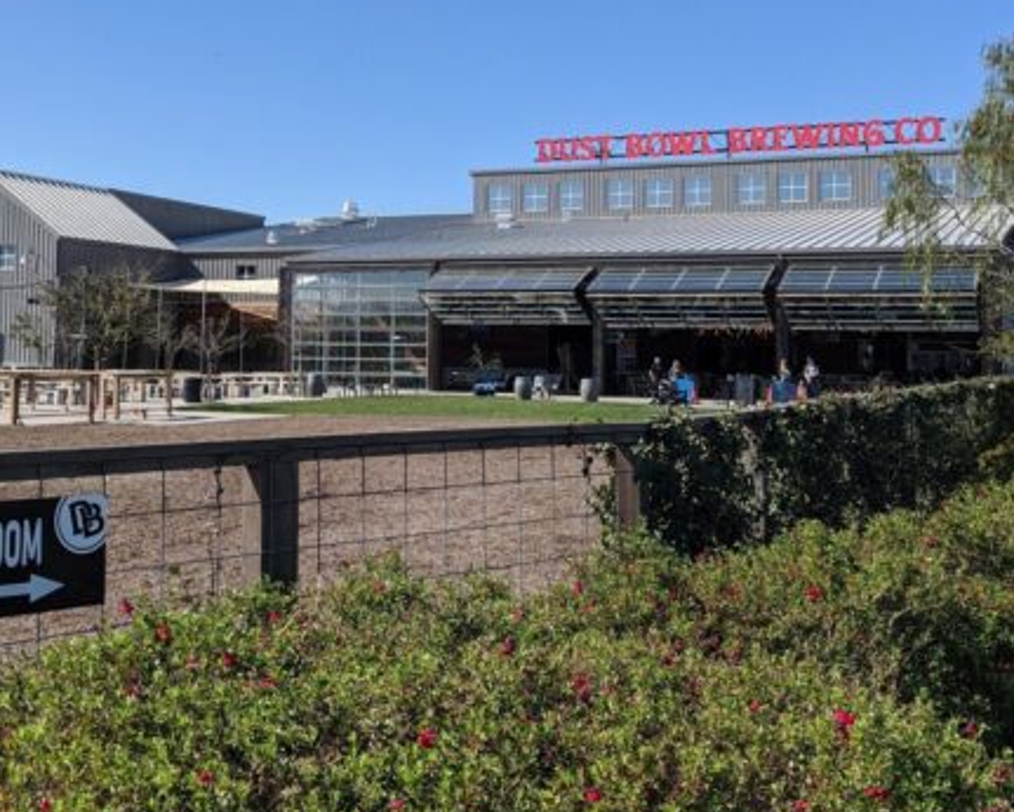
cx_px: 449
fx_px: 1411
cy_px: 273
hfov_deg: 39.5
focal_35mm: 47
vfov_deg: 31.8
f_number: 1.73
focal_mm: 4.38
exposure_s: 1/2933
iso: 61
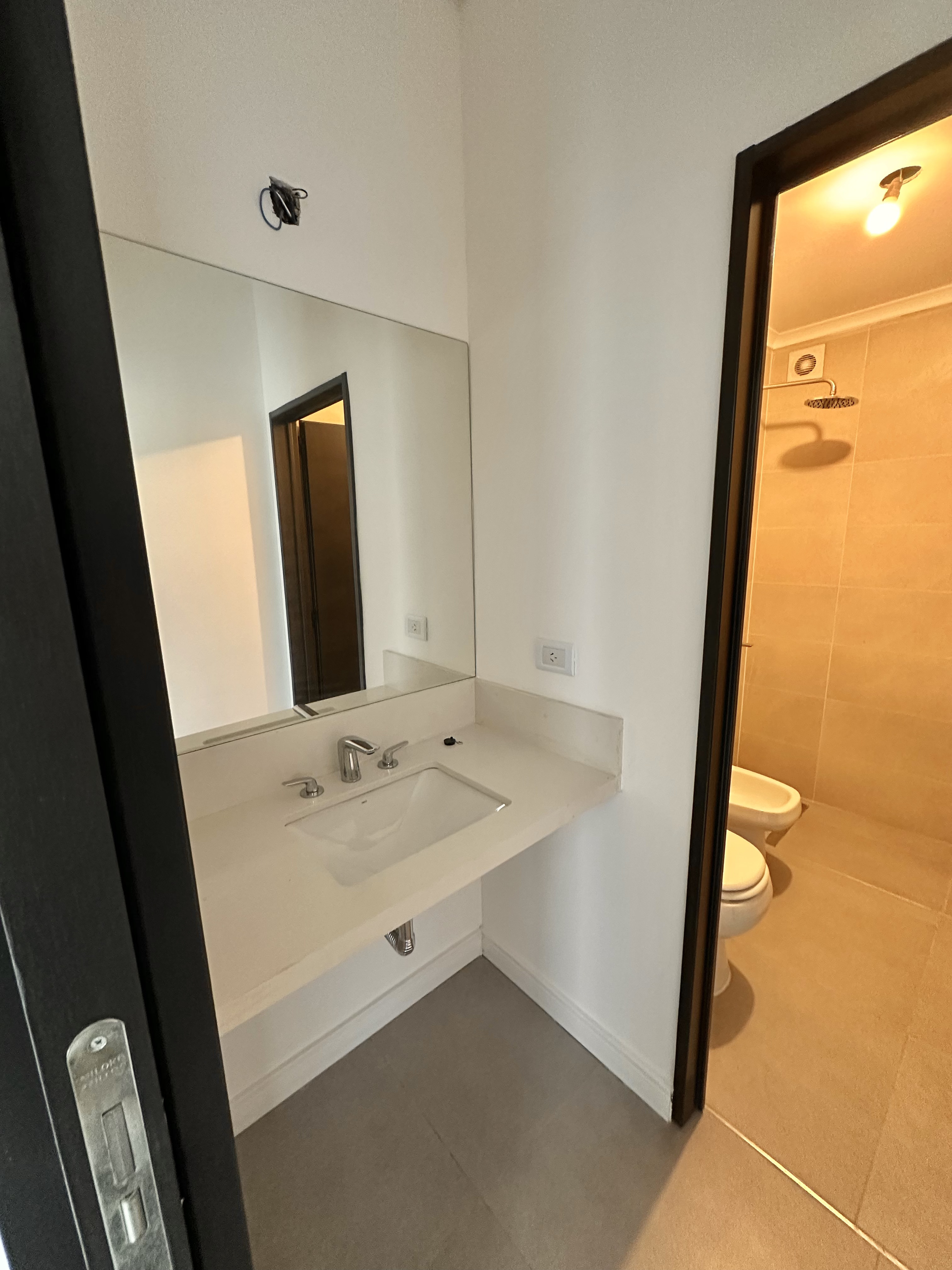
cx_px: 476
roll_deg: +1.0
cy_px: 635
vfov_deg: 102.1
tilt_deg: -11.0
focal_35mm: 14
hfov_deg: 85.7
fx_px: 513
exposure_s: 1/50
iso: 500
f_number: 2.2
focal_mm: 2.22
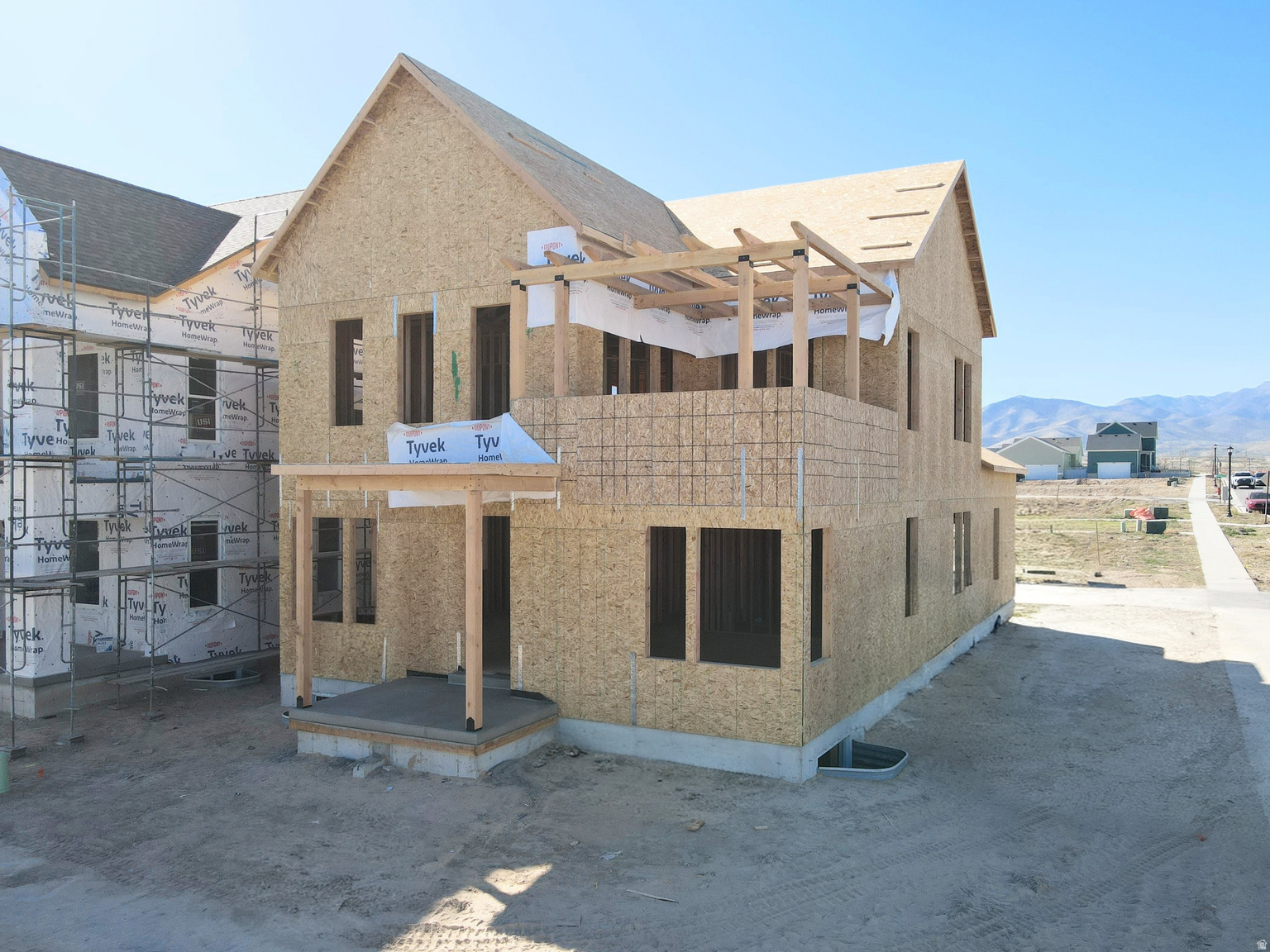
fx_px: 881
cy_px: 476
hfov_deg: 71.6
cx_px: 635
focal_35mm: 24
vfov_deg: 56.8
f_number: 2.8
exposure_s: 1/500
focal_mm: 4.5
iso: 100
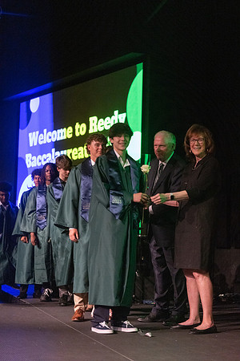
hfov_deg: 19.5
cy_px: 180
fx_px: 700
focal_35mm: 70
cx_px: 120
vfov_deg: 28.8
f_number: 2.8
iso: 16000
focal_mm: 70
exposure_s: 1/1000
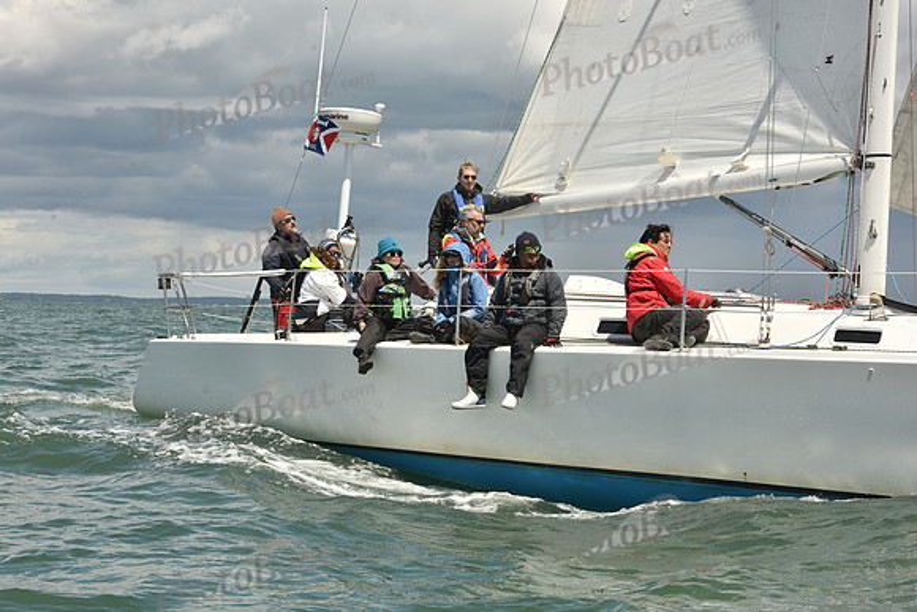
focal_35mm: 92
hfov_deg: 22.1
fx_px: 2344
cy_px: 306
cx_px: 458
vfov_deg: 14.9
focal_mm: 92
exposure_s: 1/800
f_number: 11
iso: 320
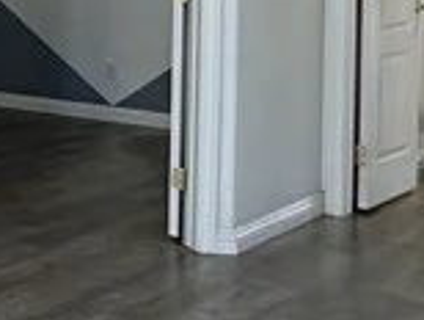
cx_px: -457
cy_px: -52
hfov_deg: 15.8
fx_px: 1141
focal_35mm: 93
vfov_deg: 15.4
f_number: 2.2
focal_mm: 2.22
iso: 200
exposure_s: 1/120
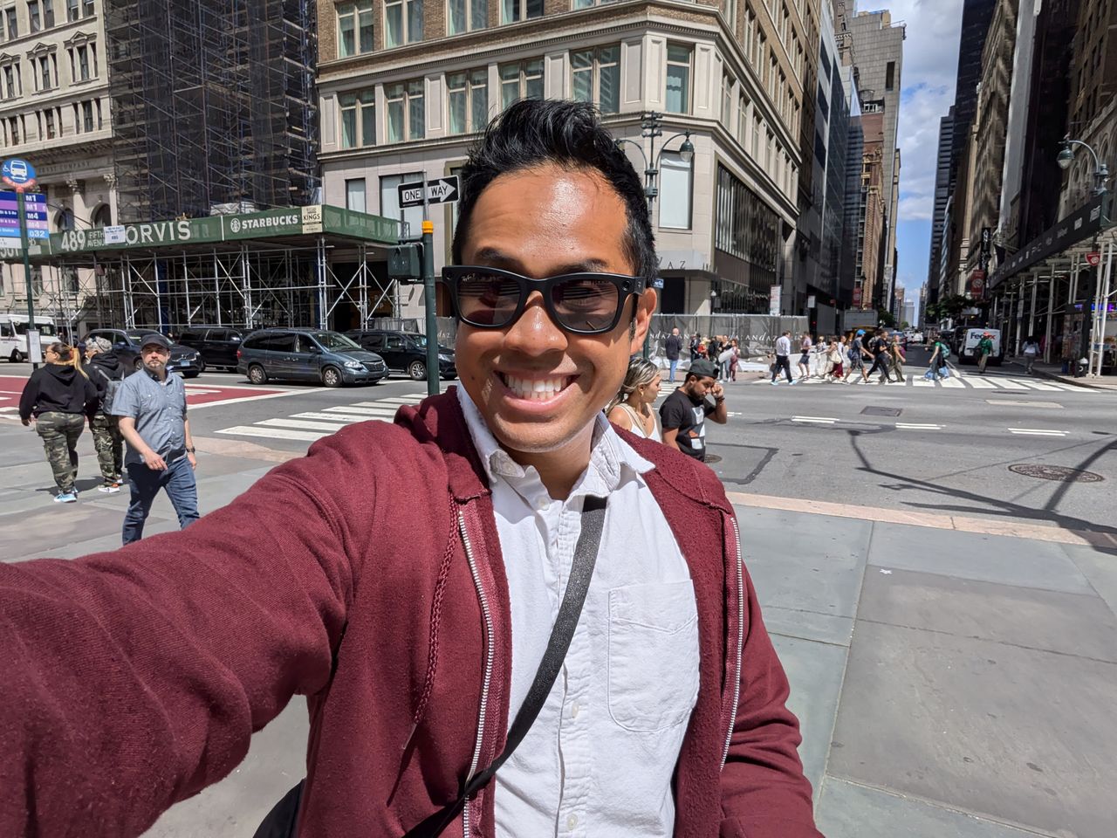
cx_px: 558
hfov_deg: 79.0
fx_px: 678
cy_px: 419
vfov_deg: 63.4
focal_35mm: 21
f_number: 2.2
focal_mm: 2.74
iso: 48
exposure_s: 1/3236
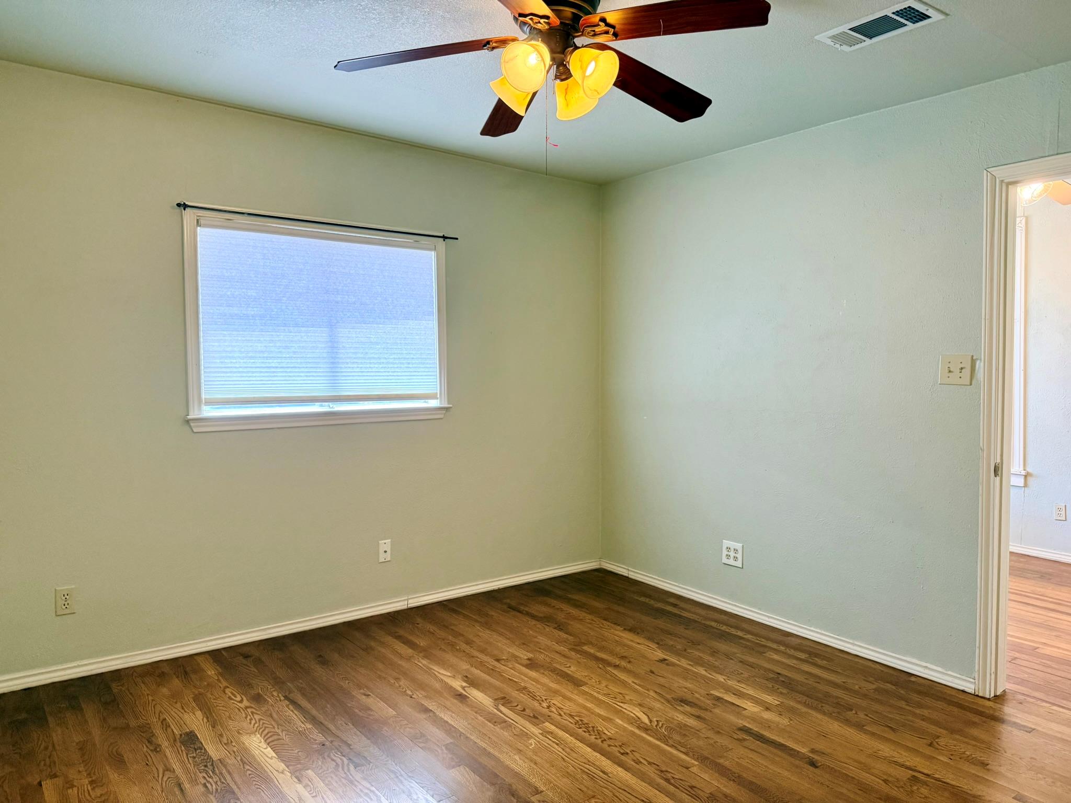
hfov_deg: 71.6
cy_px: 402
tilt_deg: +2.0
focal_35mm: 24
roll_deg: +0.1
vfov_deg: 56.8
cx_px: 536
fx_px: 743
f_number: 1.78
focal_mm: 6.76
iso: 320
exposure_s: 1/120
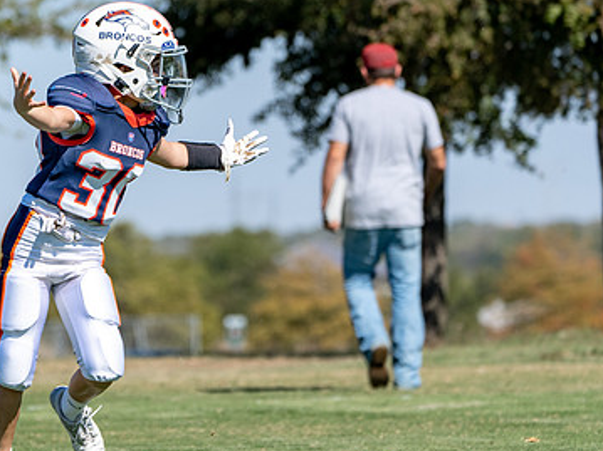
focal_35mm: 460
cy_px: 235
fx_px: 8010
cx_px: 101
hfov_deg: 4.3
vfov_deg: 3.2
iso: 250
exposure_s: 1/1600
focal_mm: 232
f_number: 5.6
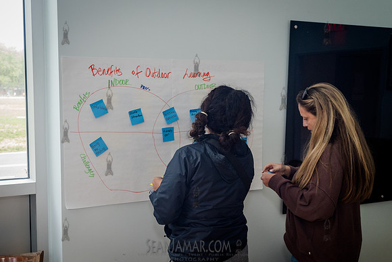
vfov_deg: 29.5
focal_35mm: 45
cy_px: 153
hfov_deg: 42.8
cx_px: 142
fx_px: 495
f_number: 5.6
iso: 1250
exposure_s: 1/200
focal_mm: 35
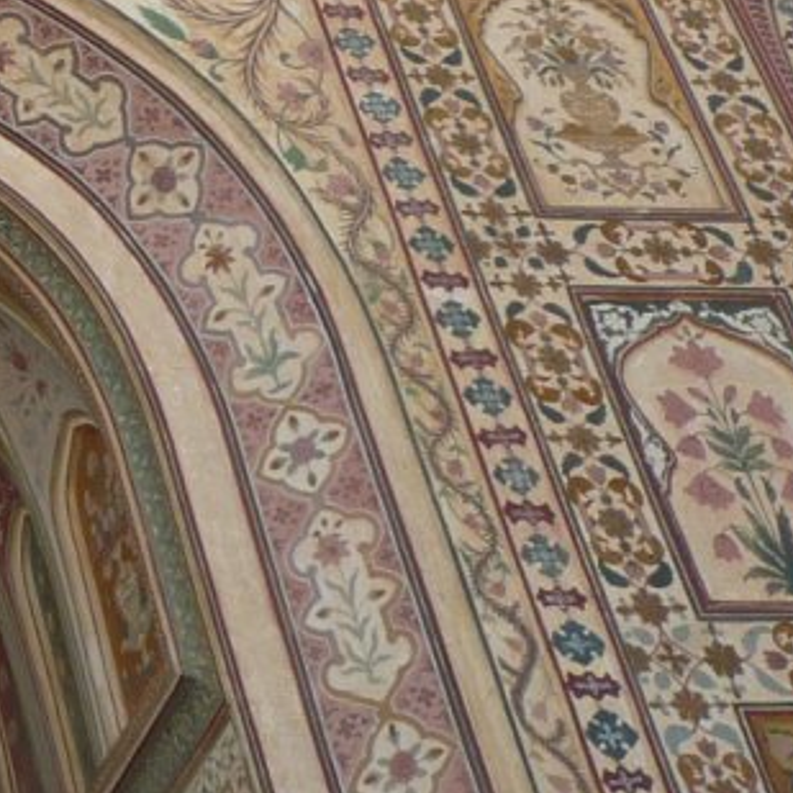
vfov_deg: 15.2
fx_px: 2851
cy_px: -182
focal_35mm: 110
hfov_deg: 13.9
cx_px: -667
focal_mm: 4.7
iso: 100
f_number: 3.2
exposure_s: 1/500
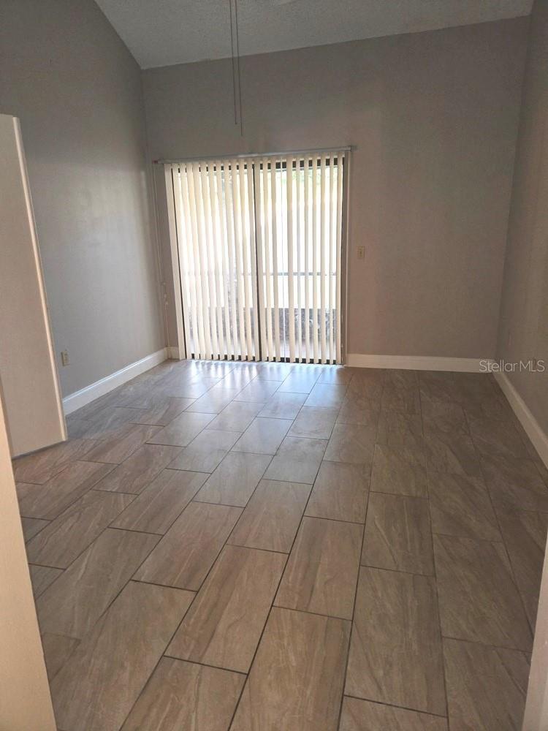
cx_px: 274
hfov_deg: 58.9
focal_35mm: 23
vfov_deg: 73.9
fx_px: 485
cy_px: 366
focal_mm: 5.4
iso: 125
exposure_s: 1/60
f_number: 1.8
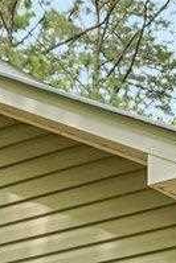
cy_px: 594
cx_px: 355
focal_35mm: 144
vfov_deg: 12.0
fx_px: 1054
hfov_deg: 9.0
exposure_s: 1/100
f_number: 8
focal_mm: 14
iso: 400
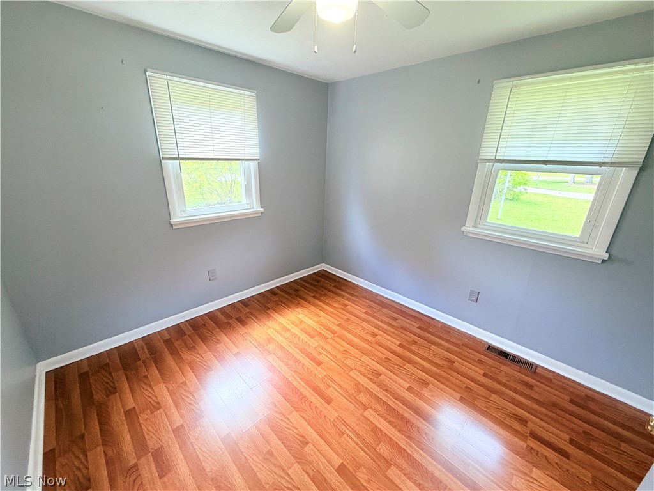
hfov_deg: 102.1
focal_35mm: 14
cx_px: 327
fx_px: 265
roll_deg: -1.6
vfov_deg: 85.7
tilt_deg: -19.6
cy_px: 246
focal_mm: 2.22
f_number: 2.2
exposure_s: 1/60
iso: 250
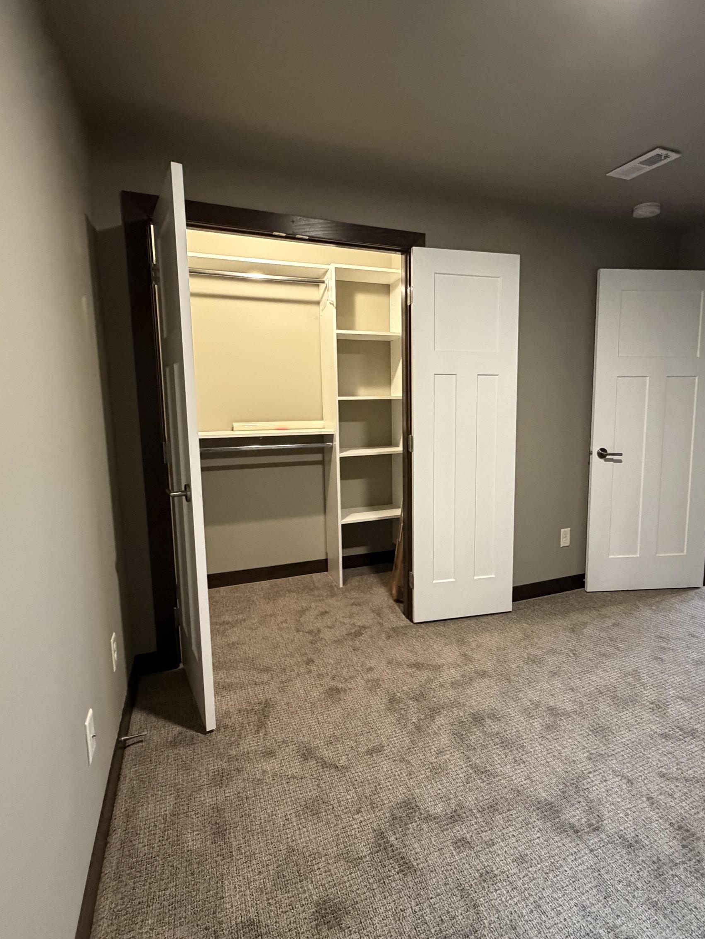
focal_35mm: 19
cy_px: 465
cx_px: 418
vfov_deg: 84.7
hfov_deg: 68.1
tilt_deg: -7.9
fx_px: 516
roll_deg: +0.7
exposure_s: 1/60
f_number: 2.2
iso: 800
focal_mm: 2.22
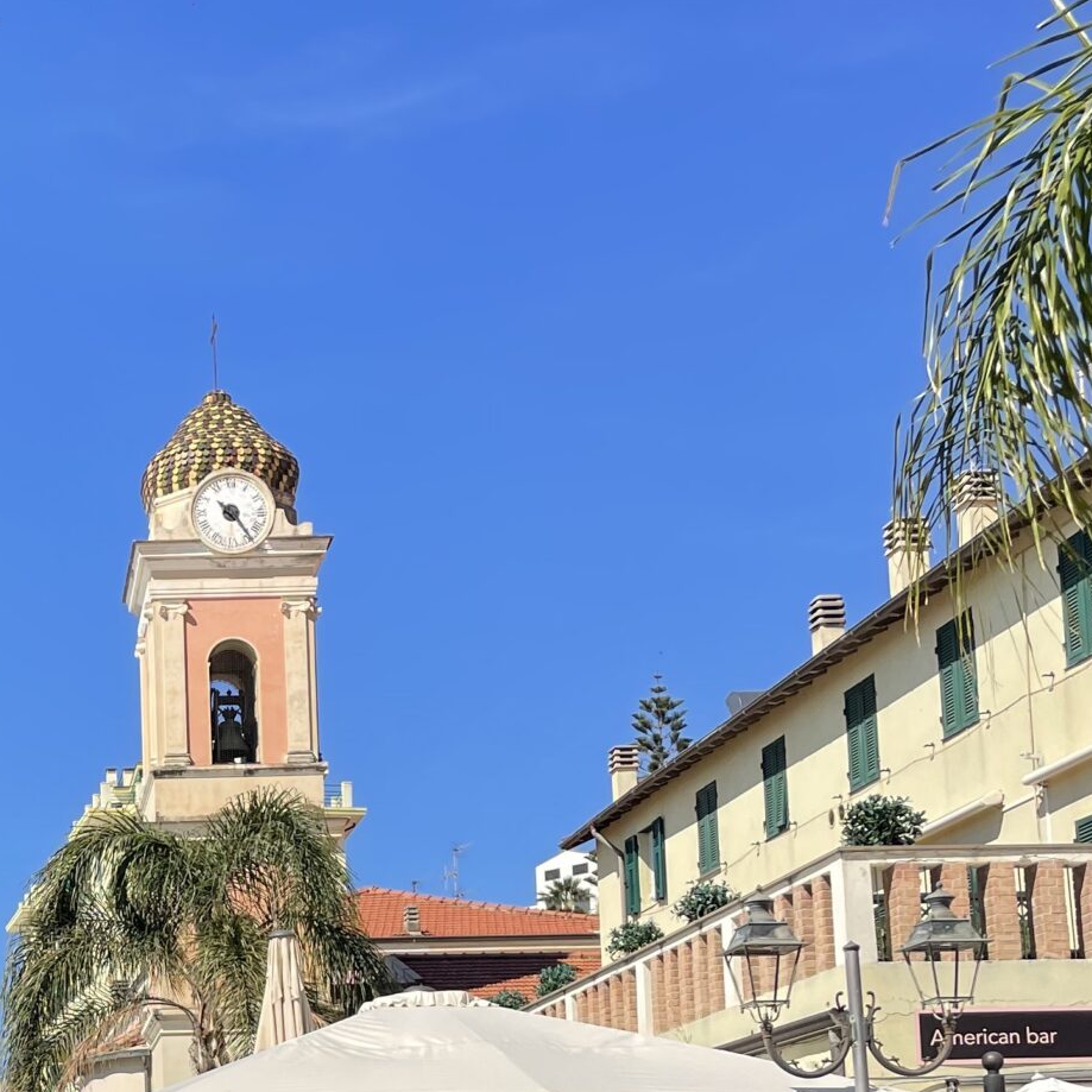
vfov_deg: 25.7
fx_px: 2284
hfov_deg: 25.5
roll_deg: +1.4
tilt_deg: +7.7
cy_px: 1059
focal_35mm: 64
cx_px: -7
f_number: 1.6
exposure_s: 1/3509
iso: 32
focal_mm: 4.2
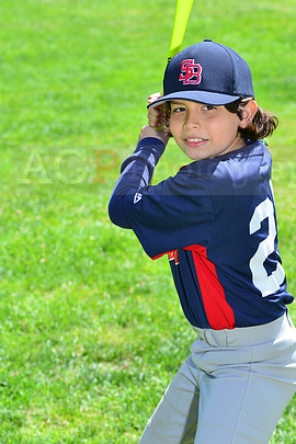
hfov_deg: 8.3
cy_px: 160
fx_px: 2047
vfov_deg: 12.4
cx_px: 208
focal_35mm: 166
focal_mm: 116
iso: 200
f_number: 8
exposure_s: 1/200
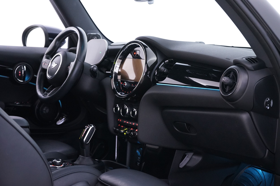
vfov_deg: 19.4
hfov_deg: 28.9
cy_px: 93
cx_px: 140
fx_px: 544
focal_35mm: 70
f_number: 6.3
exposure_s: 1/10
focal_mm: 70
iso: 3200
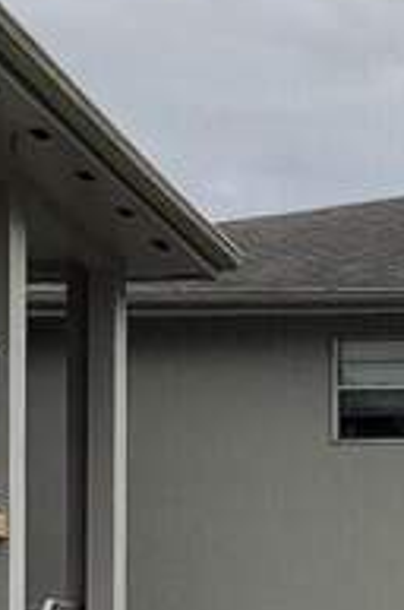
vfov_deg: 12.0
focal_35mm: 167
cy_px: 778
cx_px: 413
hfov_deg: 8.1
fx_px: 2821
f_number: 1.8
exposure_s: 1/613
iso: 16
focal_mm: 3
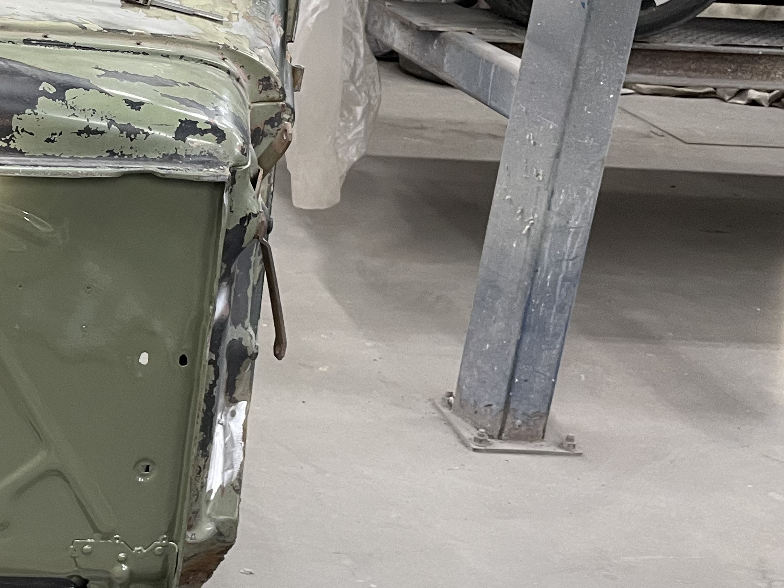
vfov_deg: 22.9
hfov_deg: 27.0
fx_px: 1450
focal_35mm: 64
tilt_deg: -19.4
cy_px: 238
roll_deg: -2.3
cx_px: -137
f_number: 1.6
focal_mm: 4.2
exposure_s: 1/60
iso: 125
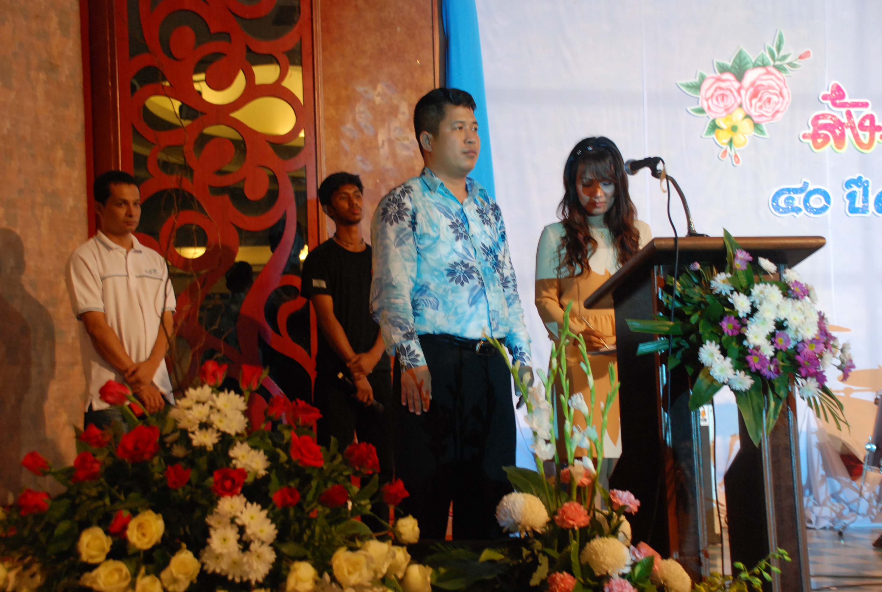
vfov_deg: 25.9
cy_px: 296
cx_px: 441
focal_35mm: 52
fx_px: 1289
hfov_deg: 37.8
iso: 800
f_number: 4.5
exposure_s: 1/10
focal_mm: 35
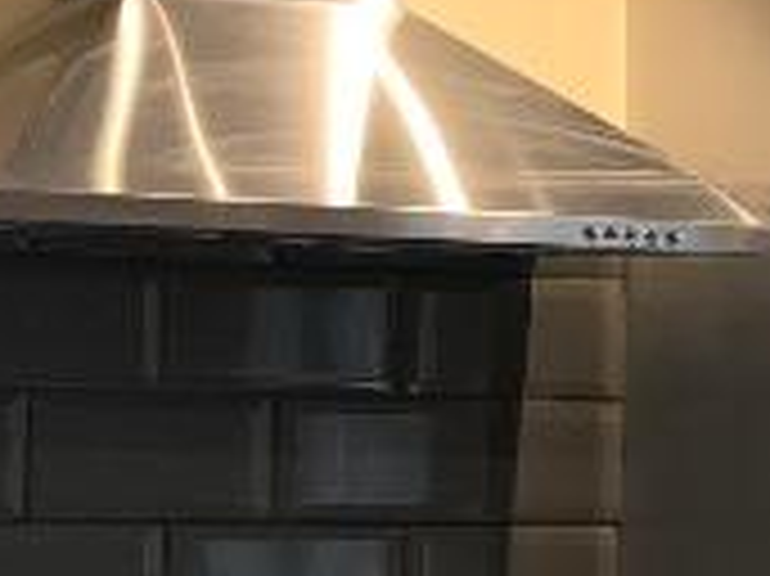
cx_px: 626
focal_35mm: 168
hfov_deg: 11.7
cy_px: 508
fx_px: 3734
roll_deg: -0.6
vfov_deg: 8.8
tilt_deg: +0.5
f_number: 1.8
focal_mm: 3.99
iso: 40
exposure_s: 1/100
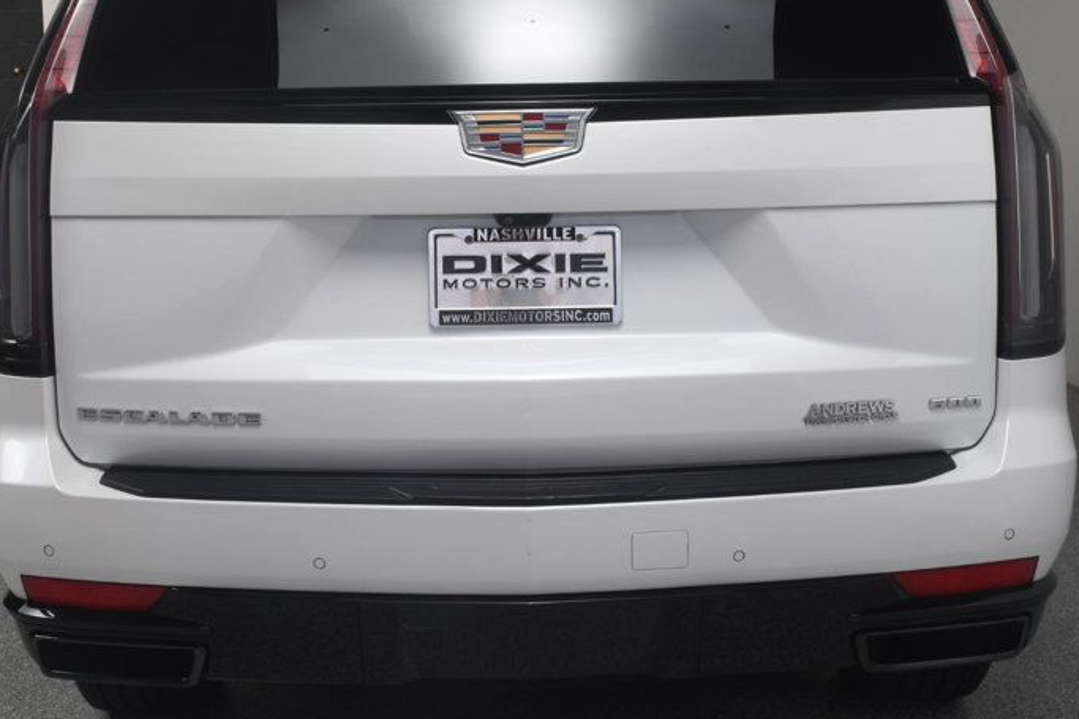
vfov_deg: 25.0
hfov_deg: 36.9
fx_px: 1618
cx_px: 520
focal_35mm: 54
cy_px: 270
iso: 100
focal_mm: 24
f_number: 13
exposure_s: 1/160
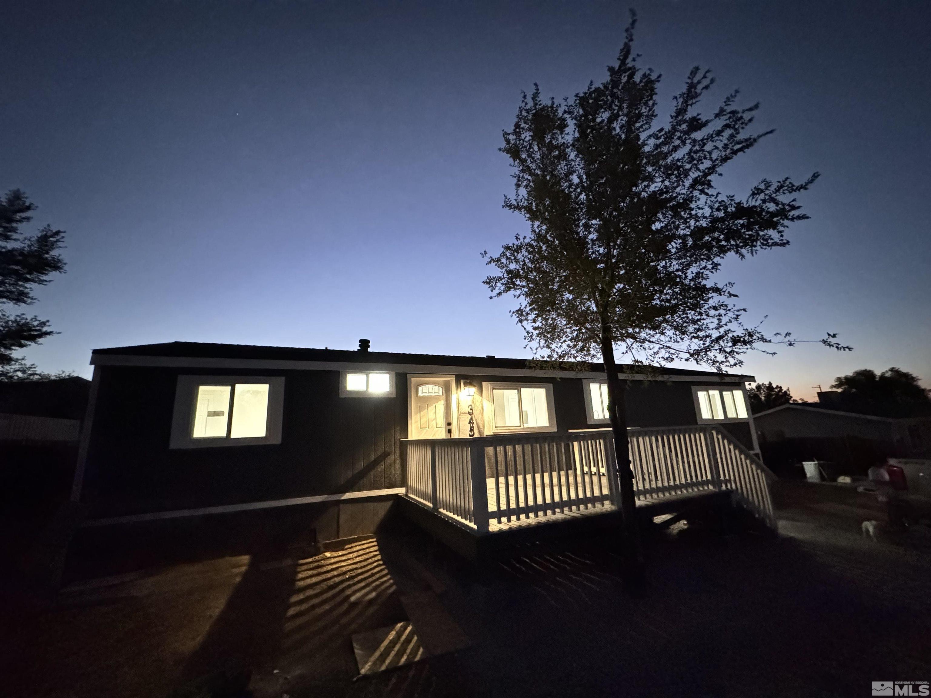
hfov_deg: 102.1
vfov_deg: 85.7
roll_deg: +2.9
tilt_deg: +13.3
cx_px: 466
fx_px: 377
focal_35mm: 14
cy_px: 349
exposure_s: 1/20
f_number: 2.2
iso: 2500
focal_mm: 2.22
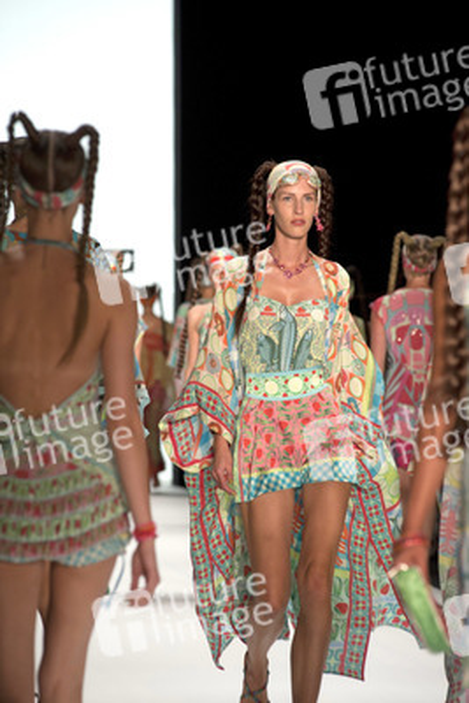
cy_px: 352
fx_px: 3612
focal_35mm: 185
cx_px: 234
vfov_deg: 11.1
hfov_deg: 7.4
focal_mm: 185
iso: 1600
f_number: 7.1
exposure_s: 1/250
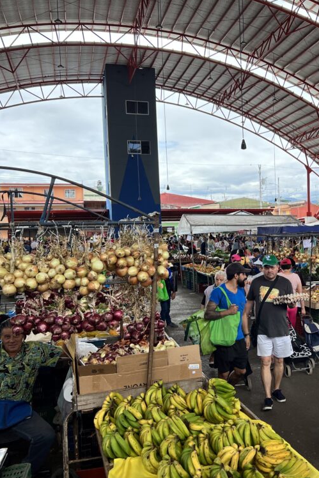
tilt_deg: -0.5
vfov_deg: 51.9
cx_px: 254
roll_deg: +0.7
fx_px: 492
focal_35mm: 37
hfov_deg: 34.9
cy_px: 242
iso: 50
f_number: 1.5
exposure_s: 1/1209
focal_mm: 5.7
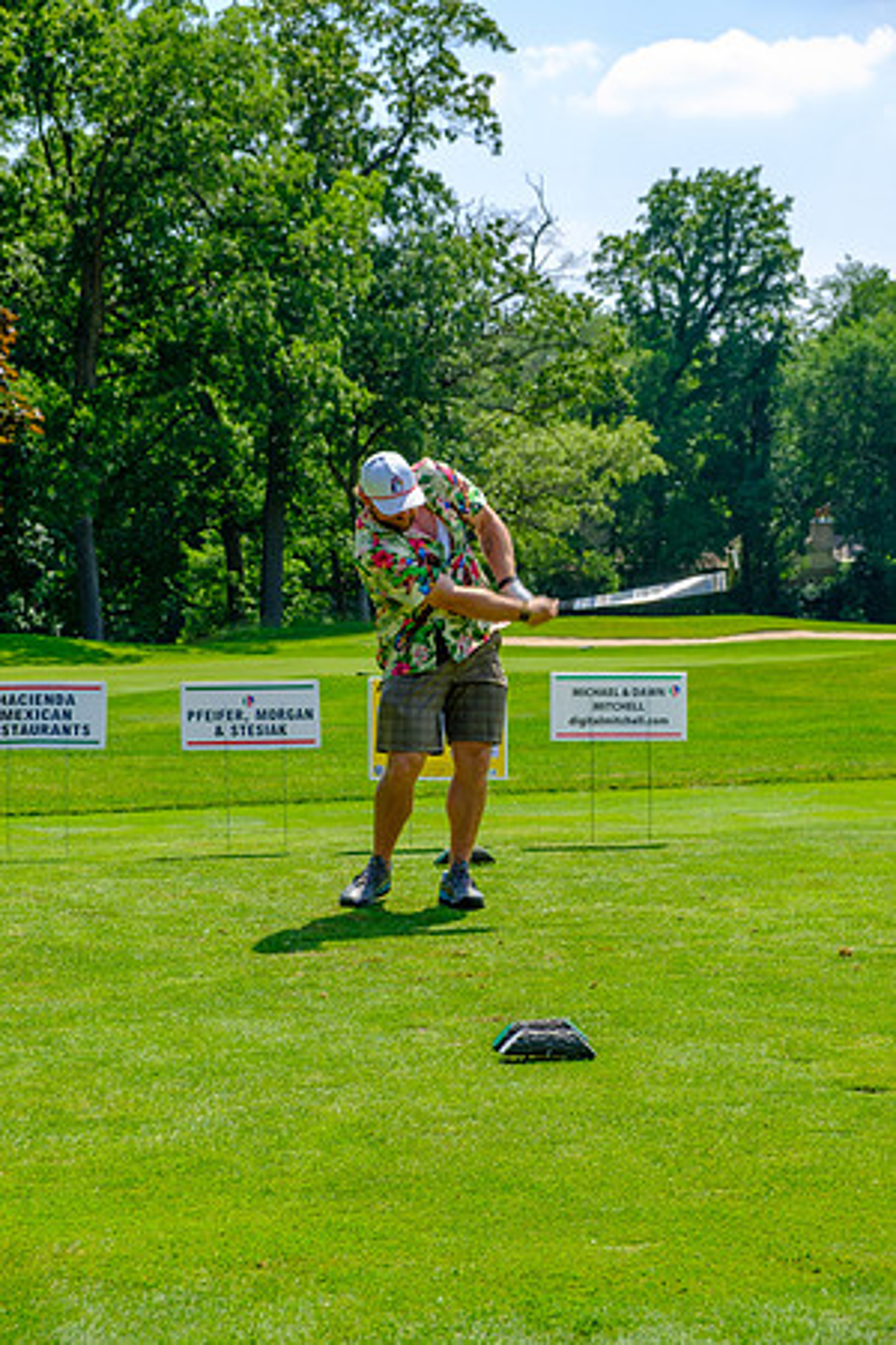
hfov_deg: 18.7
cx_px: 448
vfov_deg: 27.7
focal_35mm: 73
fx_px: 2725
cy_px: 672
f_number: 5.6
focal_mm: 48.4
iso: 200
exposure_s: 1/320
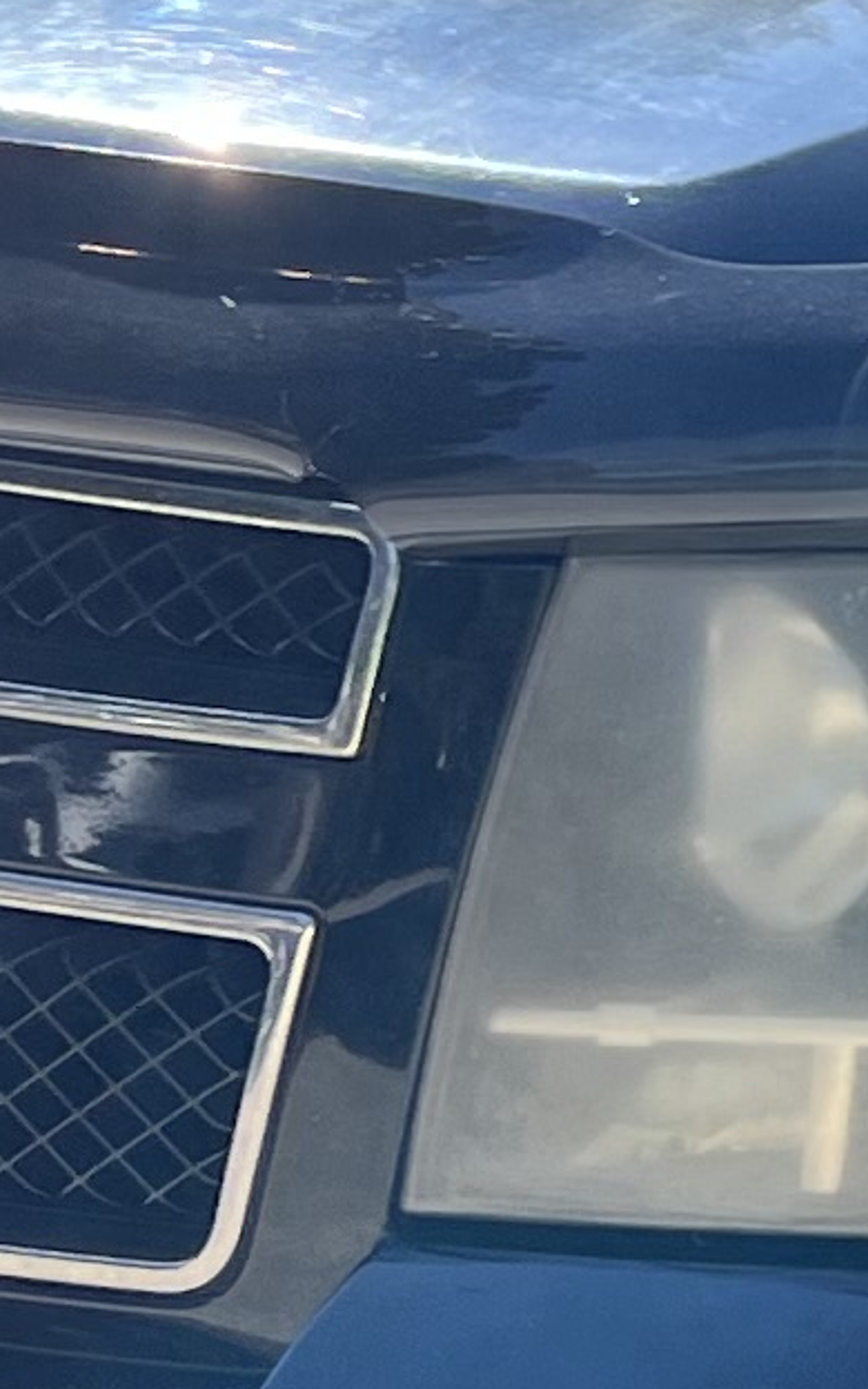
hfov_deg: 6.8
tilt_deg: -6.6
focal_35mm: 178
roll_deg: +0.0
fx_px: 6737
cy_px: 672
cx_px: 2379
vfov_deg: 11.8
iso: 50
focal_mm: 5.7
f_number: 1.5
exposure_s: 1/965
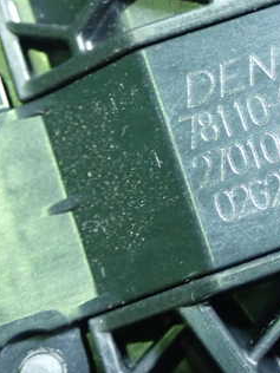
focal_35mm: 95
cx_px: 291
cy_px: 123
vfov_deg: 20.6
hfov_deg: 15.2
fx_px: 1025
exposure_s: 1/30
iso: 800
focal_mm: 9.01
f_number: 3.2
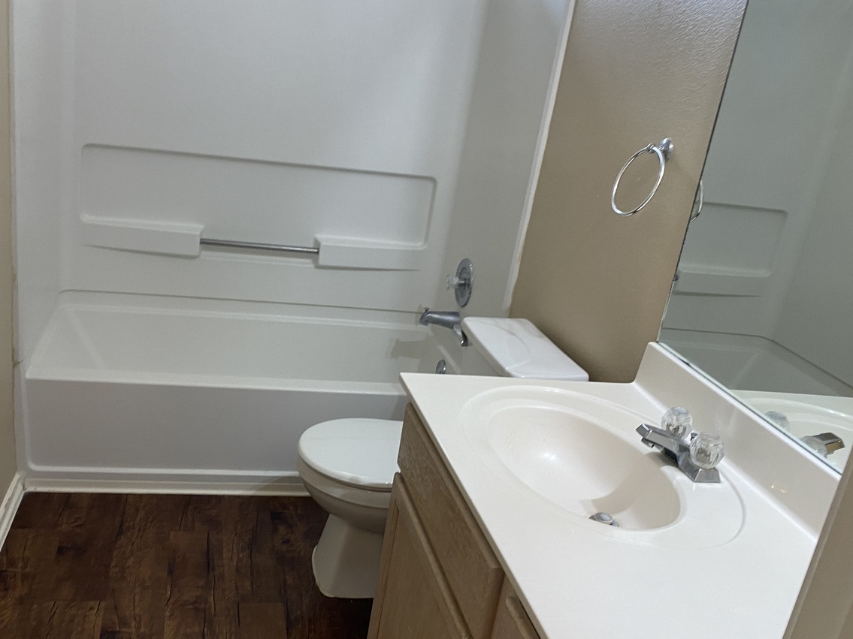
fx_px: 813
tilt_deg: -18.9
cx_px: 325
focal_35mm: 33
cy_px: 336
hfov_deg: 54.8
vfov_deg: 42.9
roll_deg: -7.2
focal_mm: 4.25
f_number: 1.8
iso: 80
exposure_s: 1/60
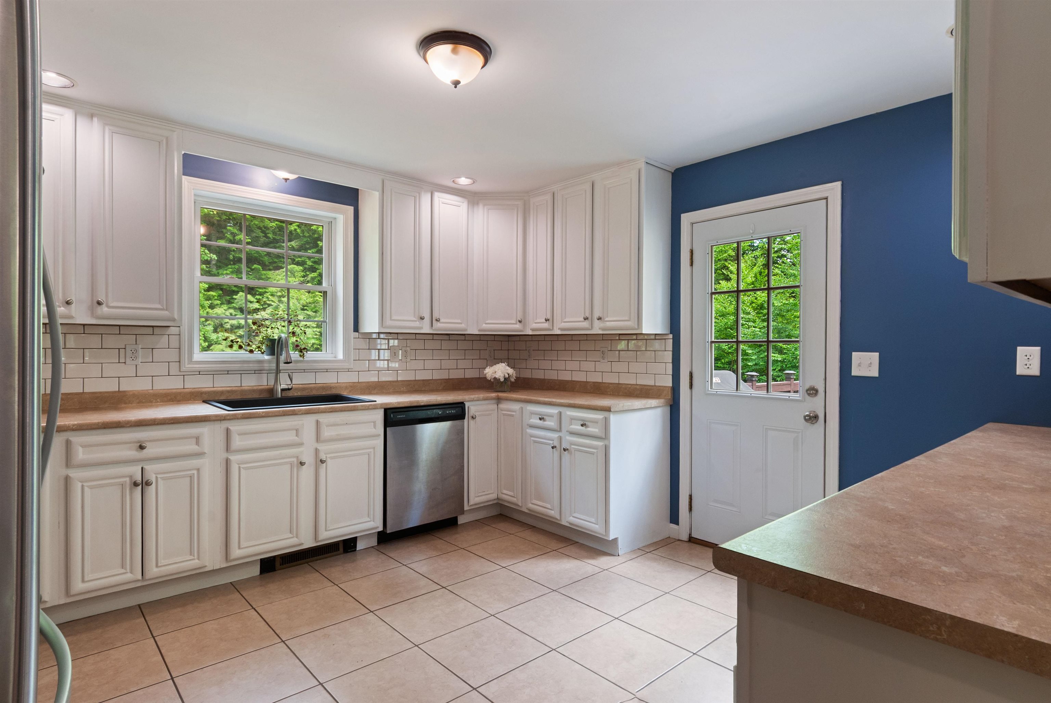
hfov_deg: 89.9
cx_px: 526
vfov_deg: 67.5
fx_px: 526
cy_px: 352
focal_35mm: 18
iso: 200
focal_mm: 12
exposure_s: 1/2
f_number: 10
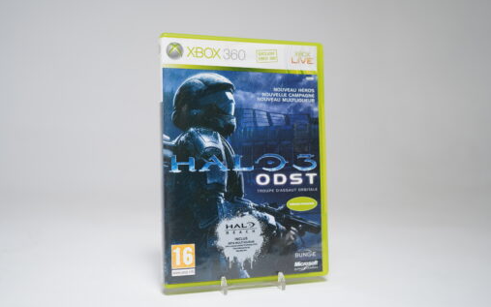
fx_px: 549
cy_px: 156
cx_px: 246
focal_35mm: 41
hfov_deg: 48.2
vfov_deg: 31.3
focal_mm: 40
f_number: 4
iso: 160
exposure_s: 1/13
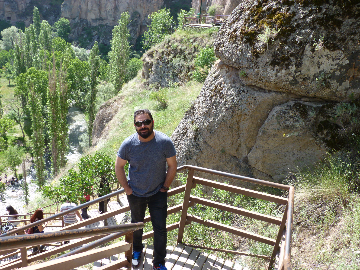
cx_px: 180
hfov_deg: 60.0
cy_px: 135
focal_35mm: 30
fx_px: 312
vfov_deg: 46.8
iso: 80
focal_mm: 5.4
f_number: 4
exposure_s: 1/160
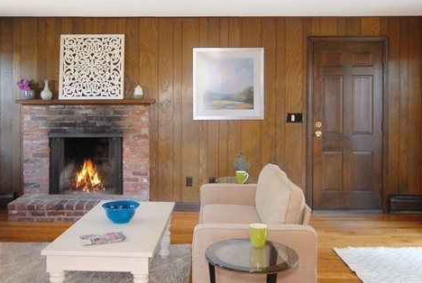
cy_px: 125
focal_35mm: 36
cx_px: 227
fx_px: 424
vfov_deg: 36.9
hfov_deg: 52.9
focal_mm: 11
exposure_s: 1/15
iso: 800
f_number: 4.5
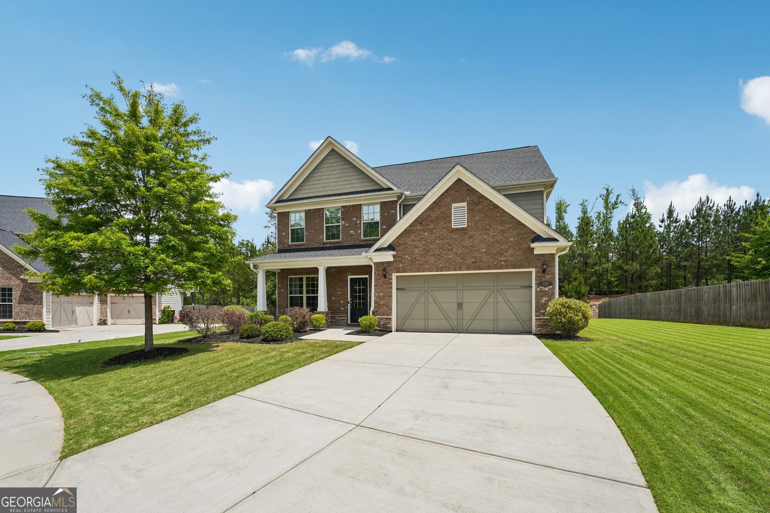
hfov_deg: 104.3
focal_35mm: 14
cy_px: 256
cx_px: 385
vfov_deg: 81.2
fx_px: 299
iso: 100
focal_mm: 14
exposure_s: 1/400
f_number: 8
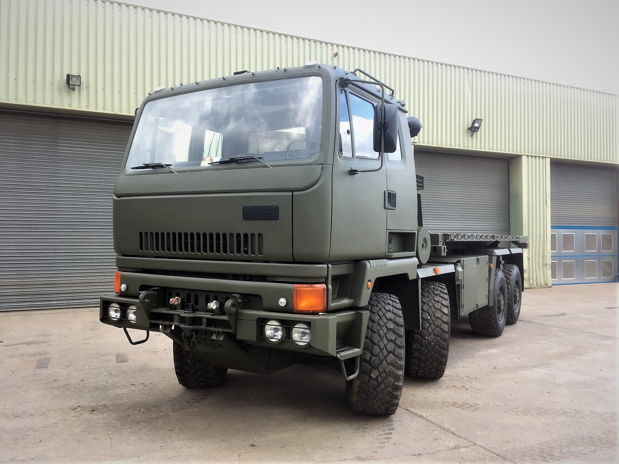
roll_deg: +0.6
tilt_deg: +0.6
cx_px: 310
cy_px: 232
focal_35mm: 29
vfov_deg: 48.2
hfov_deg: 61.7
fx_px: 519
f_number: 2.2
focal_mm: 4.15
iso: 25
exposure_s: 1/169
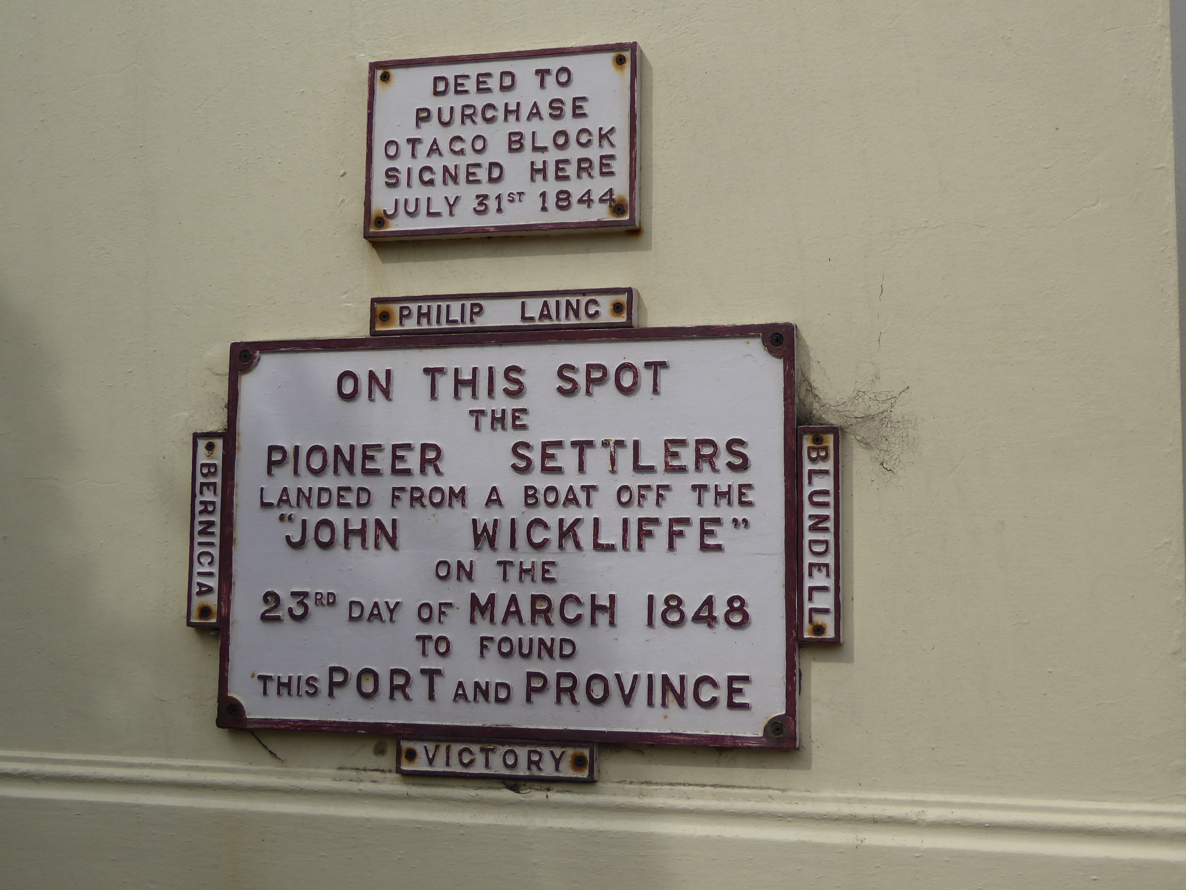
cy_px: 445
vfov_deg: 31.5
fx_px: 1576
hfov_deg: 41.2
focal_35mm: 46
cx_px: 593
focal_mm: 7.8
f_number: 3.9
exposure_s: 1/1000
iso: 80
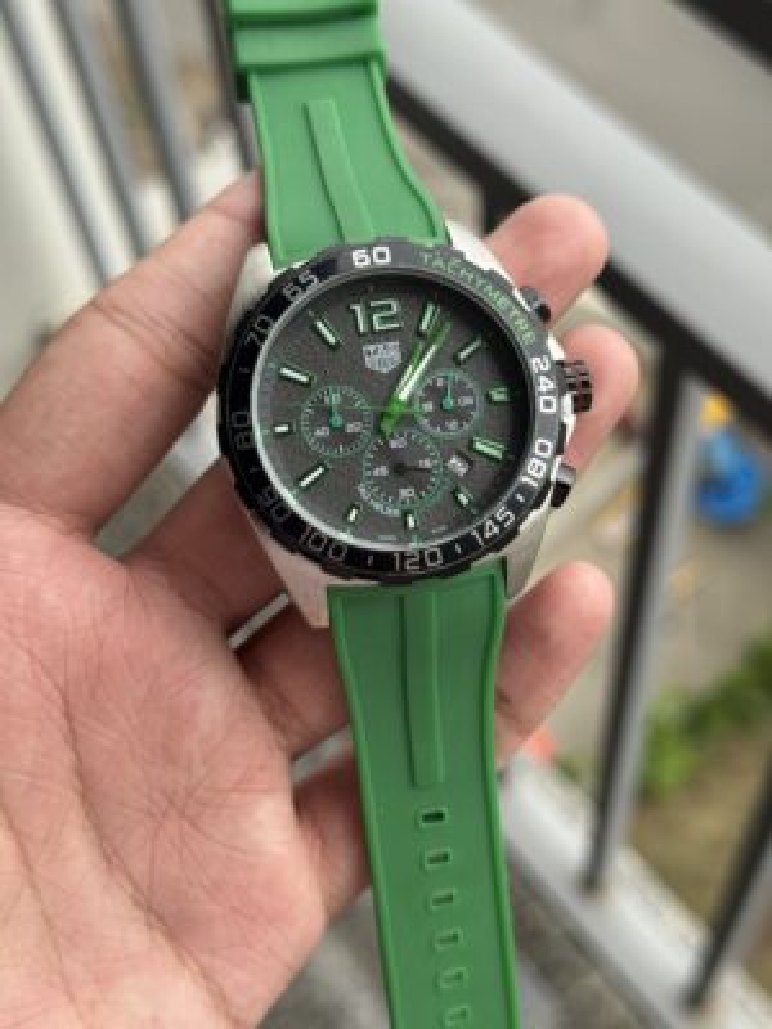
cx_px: 386
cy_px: 514
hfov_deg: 30.3
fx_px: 1427
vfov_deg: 39.7
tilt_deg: -57.5
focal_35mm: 48
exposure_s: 1/252
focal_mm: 6.76
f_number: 1.78
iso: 64
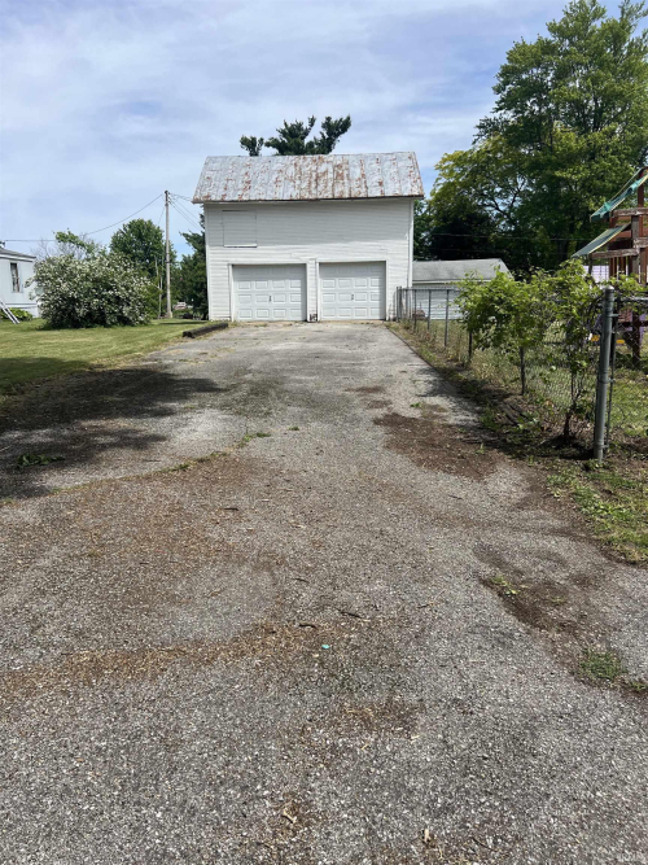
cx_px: 324
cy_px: 432
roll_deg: +0.6
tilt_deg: -11.9
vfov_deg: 67.3
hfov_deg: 53.0
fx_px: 649
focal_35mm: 26
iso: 50
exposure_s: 1/4274
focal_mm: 5.7
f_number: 1.5
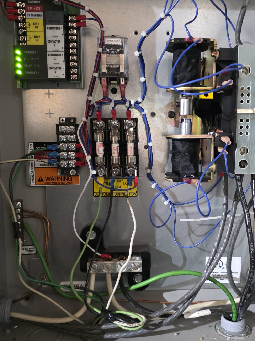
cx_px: 148
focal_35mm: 36
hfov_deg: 39.5
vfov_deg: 51.3
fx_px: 354
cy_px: 179
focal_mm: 6.3
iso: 1600
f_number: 1.7
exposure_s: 1/60
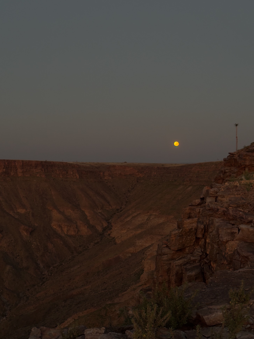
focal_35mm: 51
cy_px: 164
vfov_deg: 37.5
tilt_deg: +0.0
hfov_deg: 28.6
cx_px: 120
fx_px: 499
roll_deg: -0.1
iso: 500
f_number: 1.78
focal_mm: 6.76
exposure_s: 1/40
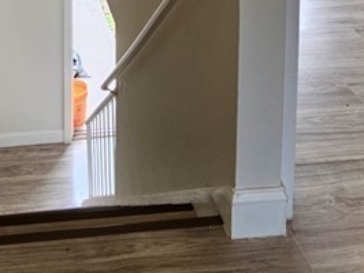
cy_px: -190
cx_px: 74
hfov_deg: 36.9
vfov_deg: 21.5
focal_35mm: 50
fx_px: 526
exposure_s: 1/120
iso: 80
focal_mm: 2.2
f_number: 2.2
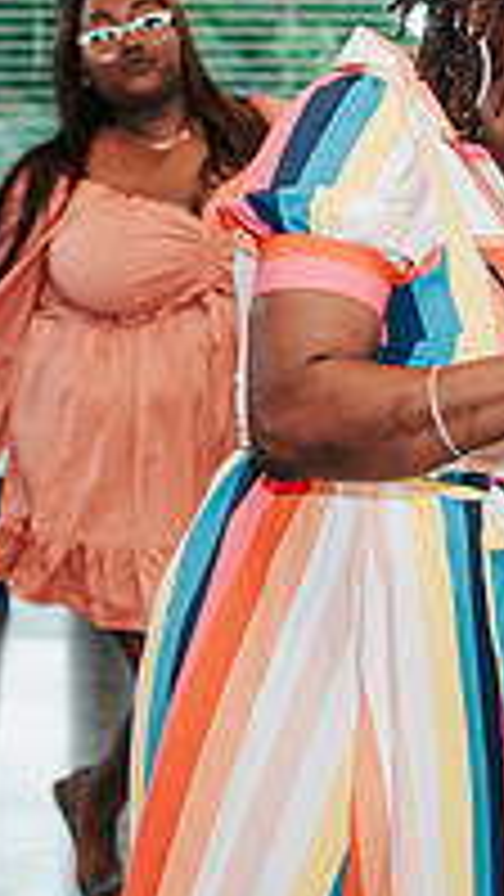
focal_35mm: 124
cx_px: 358
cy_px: 482
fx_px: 2945
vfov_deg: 17.3
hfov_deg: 9.8
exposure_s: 1/160
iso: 900
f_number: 2.8
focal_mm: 35
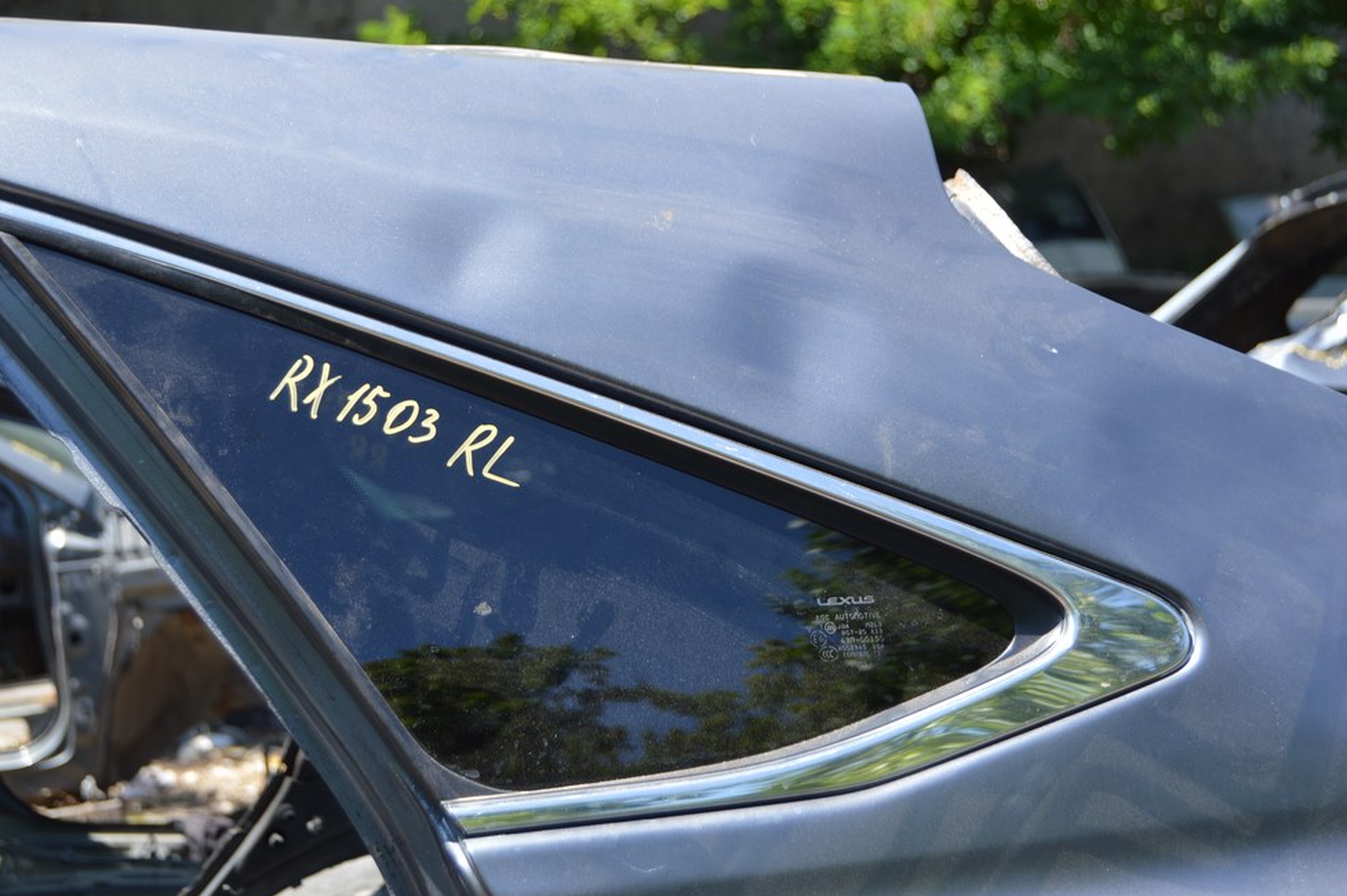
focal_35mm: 66
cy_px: 447
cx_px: 703
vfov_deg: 20.6
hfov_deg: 30.5
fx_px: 2468
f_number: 5.6
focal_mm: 42
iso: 100
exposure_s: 1/160
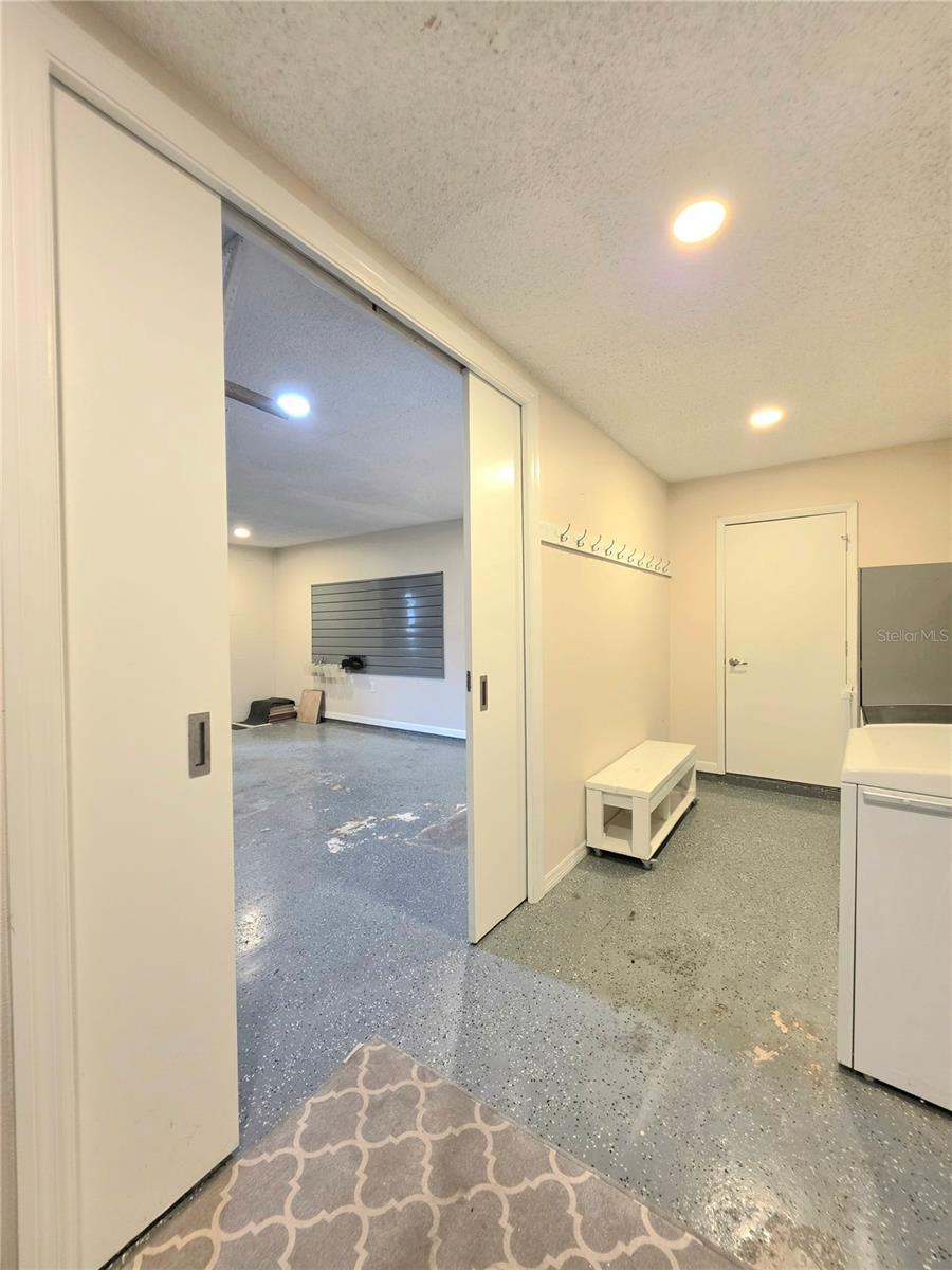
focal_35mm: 13
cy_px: 635
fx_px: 477
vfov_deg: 106.2
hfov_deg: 89.9
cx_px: 476
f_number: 1.9
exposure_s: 1/60.2
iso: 160
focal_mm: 2.2
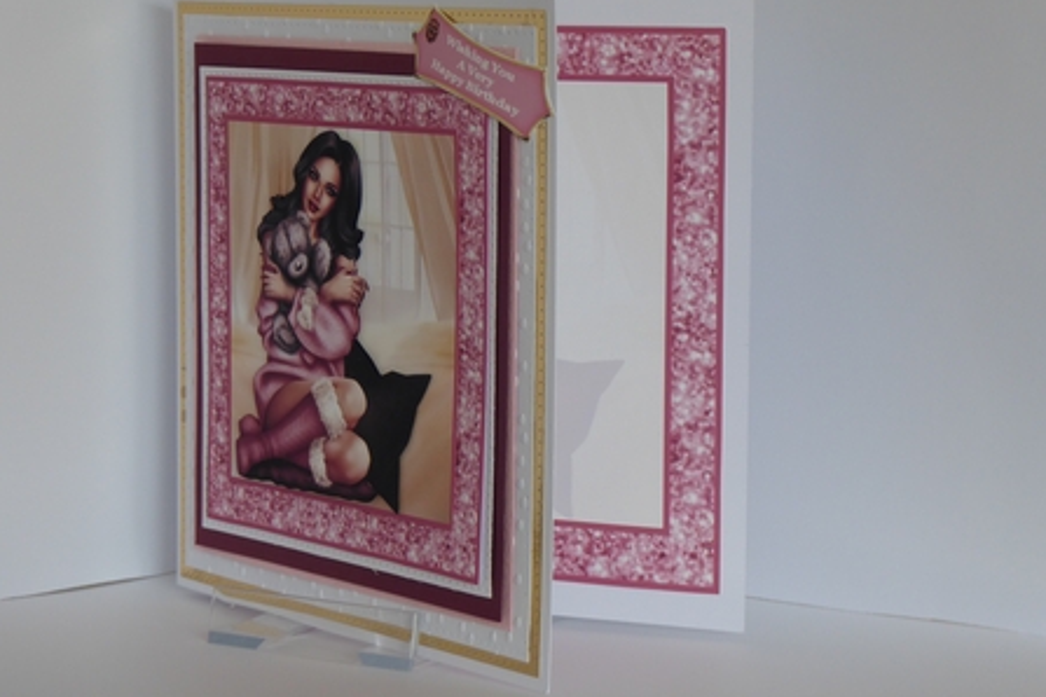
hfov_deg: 18.3
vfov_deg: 12.2
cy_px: 319
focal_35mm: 112
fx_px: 3254
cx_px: 524
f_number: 5
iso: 160
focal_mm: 17.5
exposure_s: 1/60
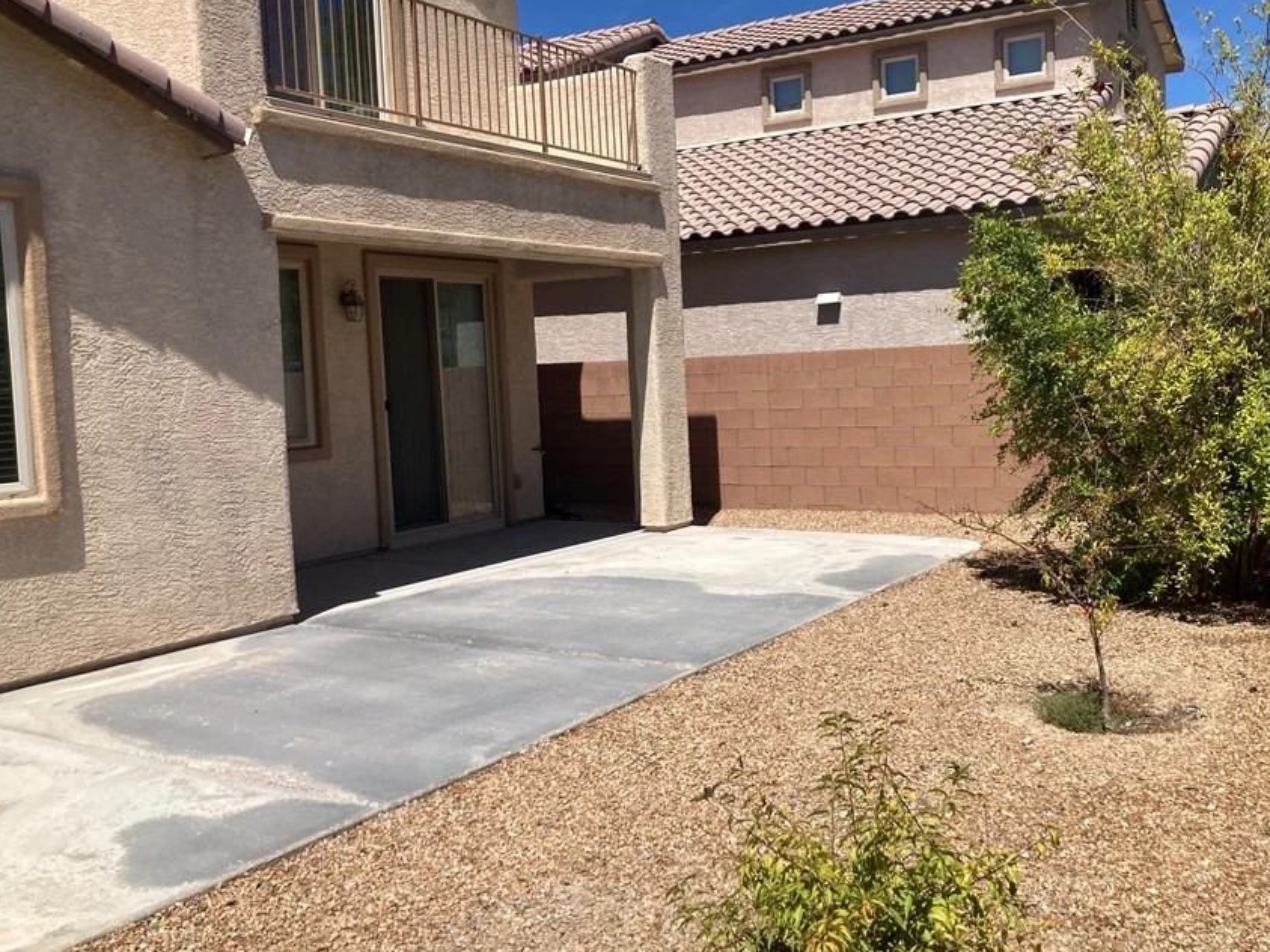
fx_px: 1247
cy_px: 450
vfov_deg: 41.8
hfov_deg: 53.6
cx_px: 752
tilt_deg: -4.2
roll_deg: +2.5
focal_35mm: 34
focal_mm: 3.99
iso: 20
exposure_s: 1/2667
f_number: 1.8
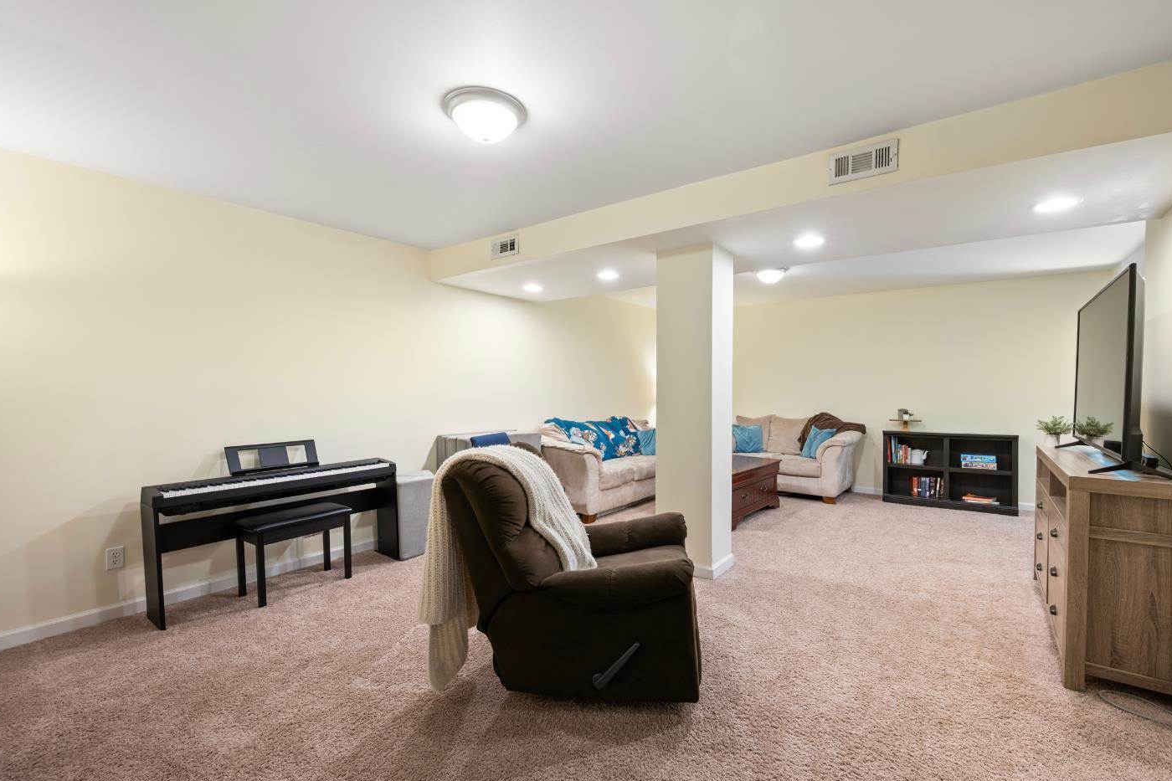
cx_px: 617
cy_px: 405
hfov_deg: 100.3
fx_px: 488
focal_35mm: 15
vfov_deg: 77.3
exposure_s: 1/1.67
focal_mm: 14
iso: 400
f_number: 8
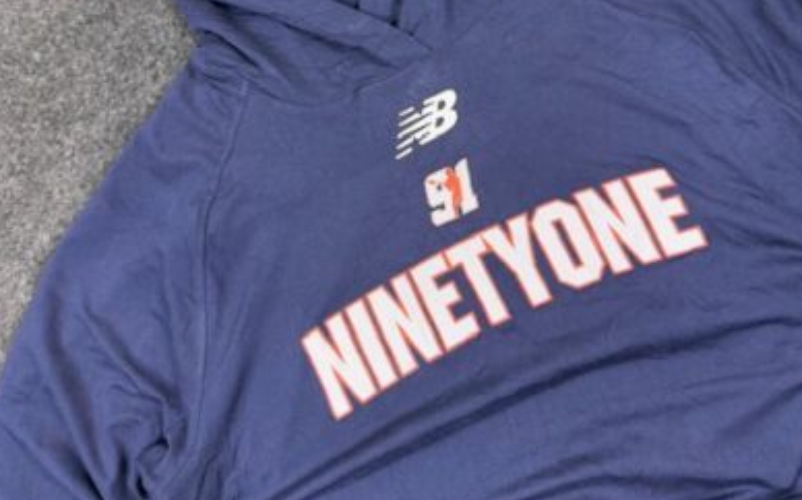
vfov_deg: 35.1
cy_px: 102
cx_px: 403
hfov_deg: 55.4
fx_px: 765
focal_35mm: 35
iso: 160
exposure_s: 1/100
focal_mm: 6.76
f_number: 1.78
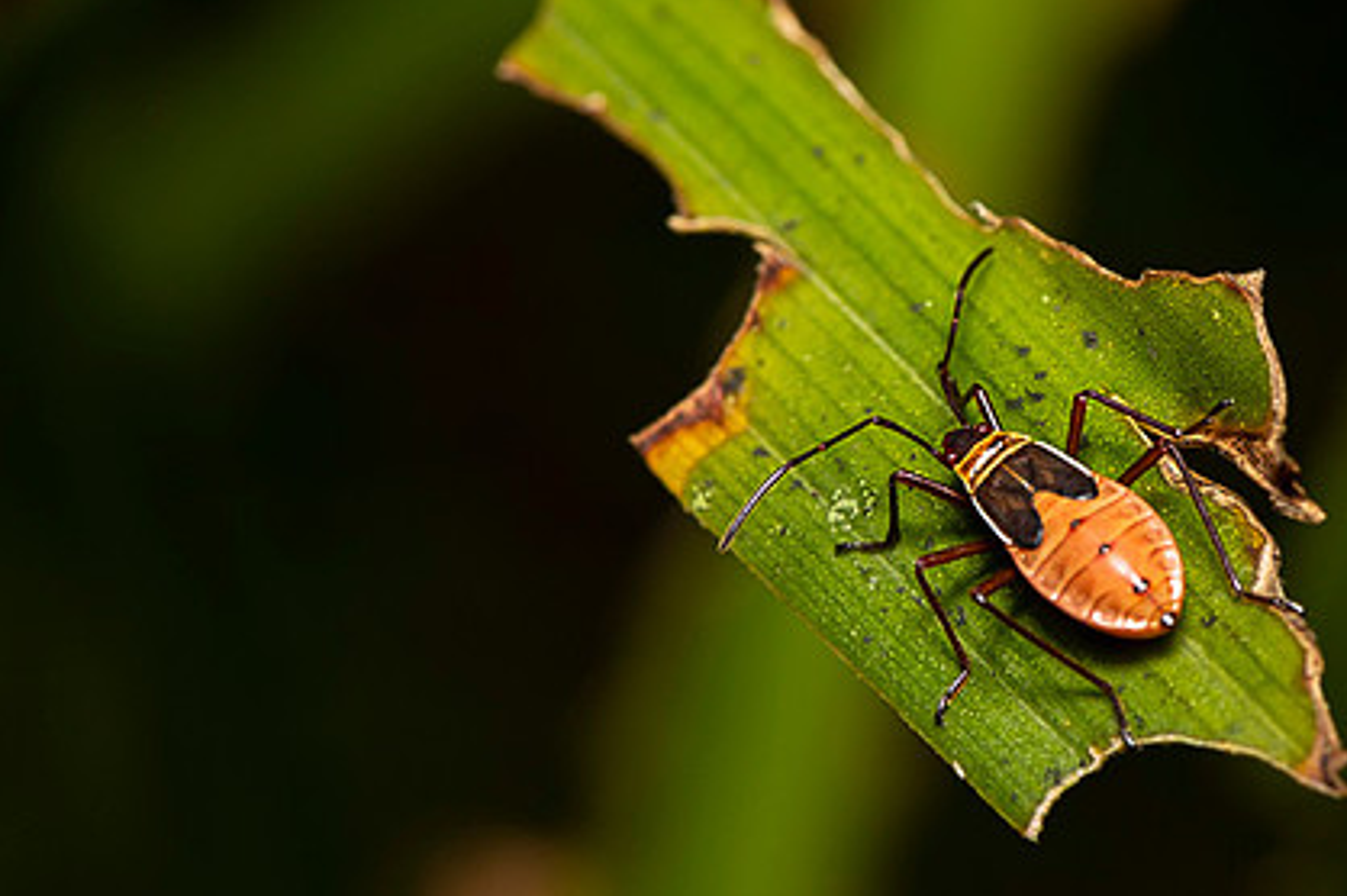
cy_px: 503
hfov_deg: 11.7
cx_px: 956
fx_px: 6543
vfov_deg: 7.8
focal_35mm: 175
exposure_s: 1/100
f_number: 20
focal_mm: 105
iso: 100
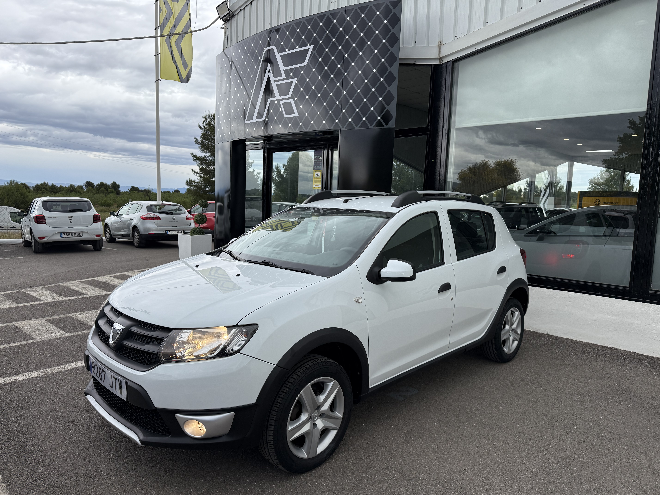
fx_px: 458
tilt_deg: -4.5
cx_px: 330
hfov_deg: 71.6
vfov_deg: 56.8
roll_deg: -1.6
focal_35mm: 24
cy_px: 248
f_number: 1.78
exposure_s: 1/1901
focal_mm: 6.76
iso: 100
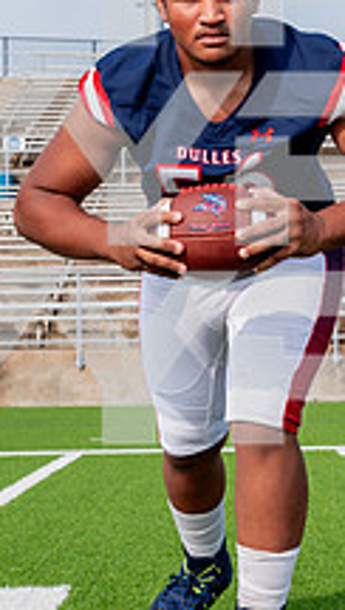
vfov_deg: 22.0
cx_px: 204
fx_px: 1556
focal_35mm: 96
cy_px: 161
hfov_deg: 12.6
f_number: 7.1
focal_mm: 44
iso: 125
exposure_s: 1/320
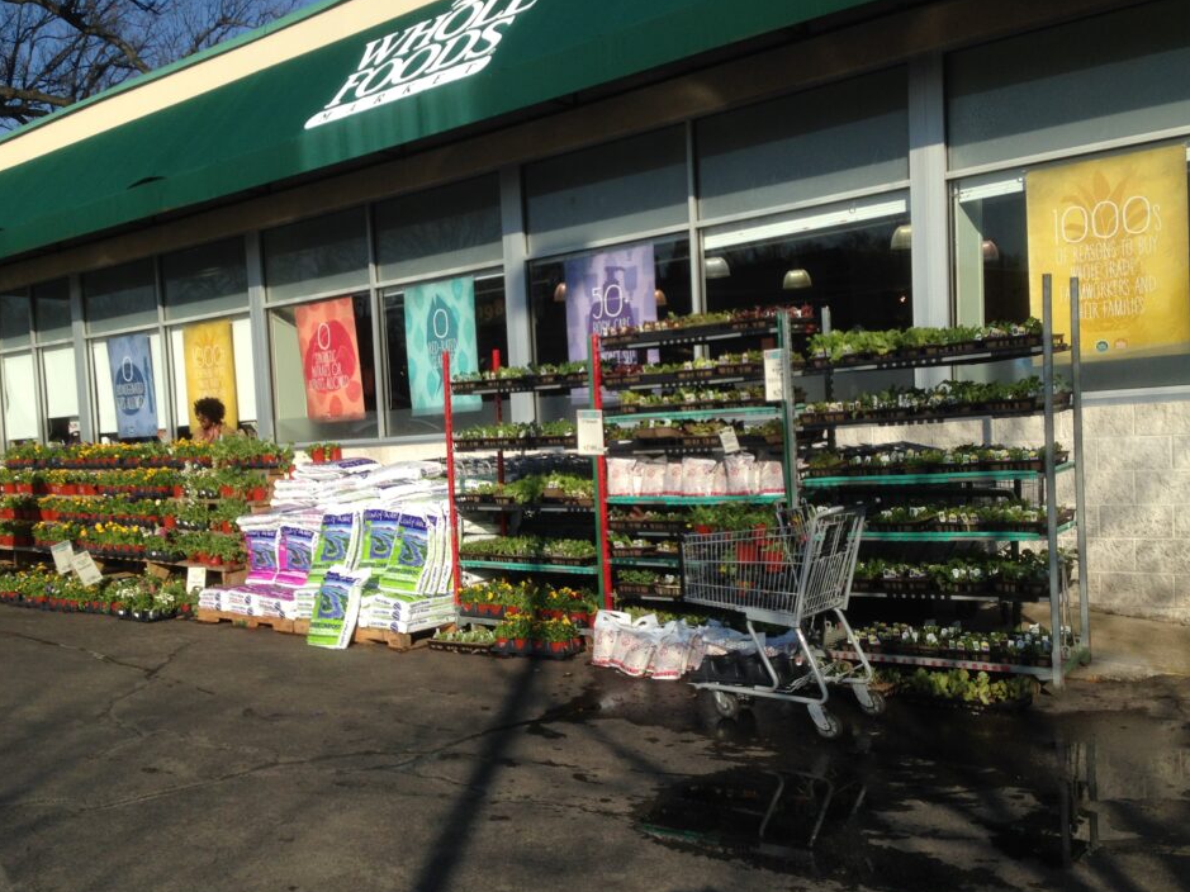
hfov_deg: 51.3
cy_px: 480
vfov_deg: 39.6
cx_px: 542
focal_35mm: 36
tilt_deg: -2.4
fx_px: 1237
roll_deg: +3.4
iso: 50
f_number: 2.4
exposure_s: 1/1808
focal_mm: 4.12
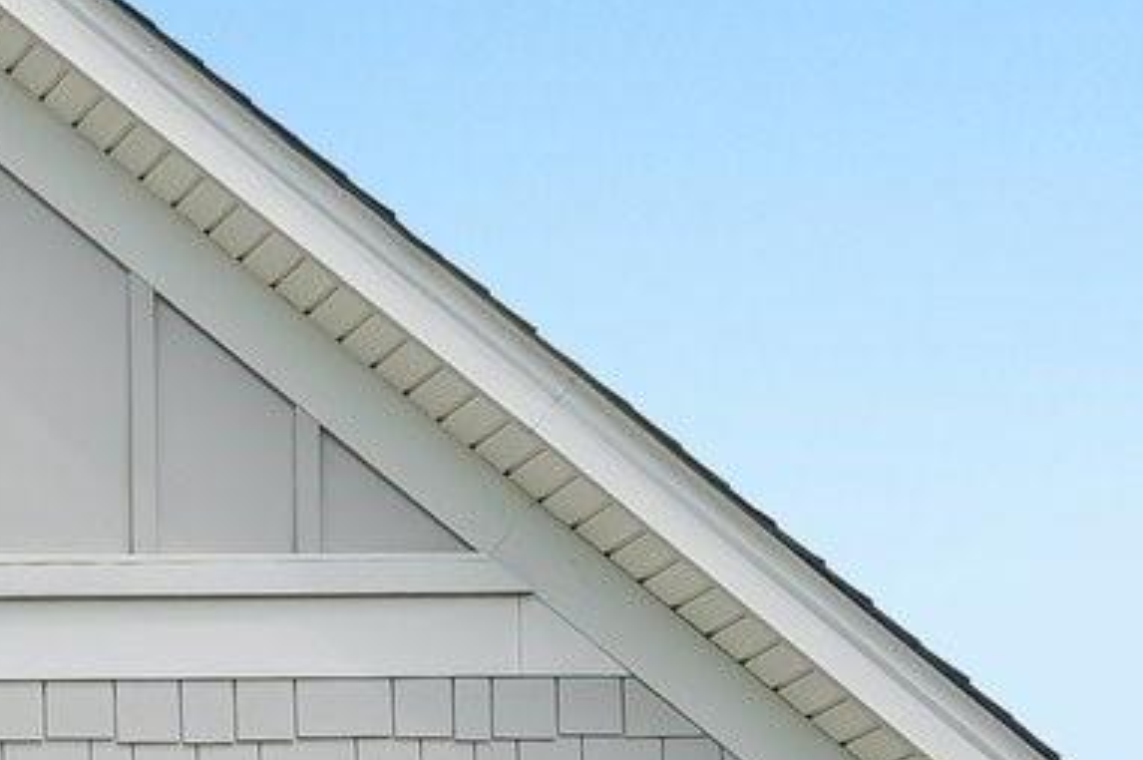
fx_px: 5107
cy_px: 1261
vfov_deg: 8.3
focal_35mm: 161
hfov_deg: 10.8
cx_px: -1652
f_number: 8
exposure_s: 1/125
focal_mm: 20
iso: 100
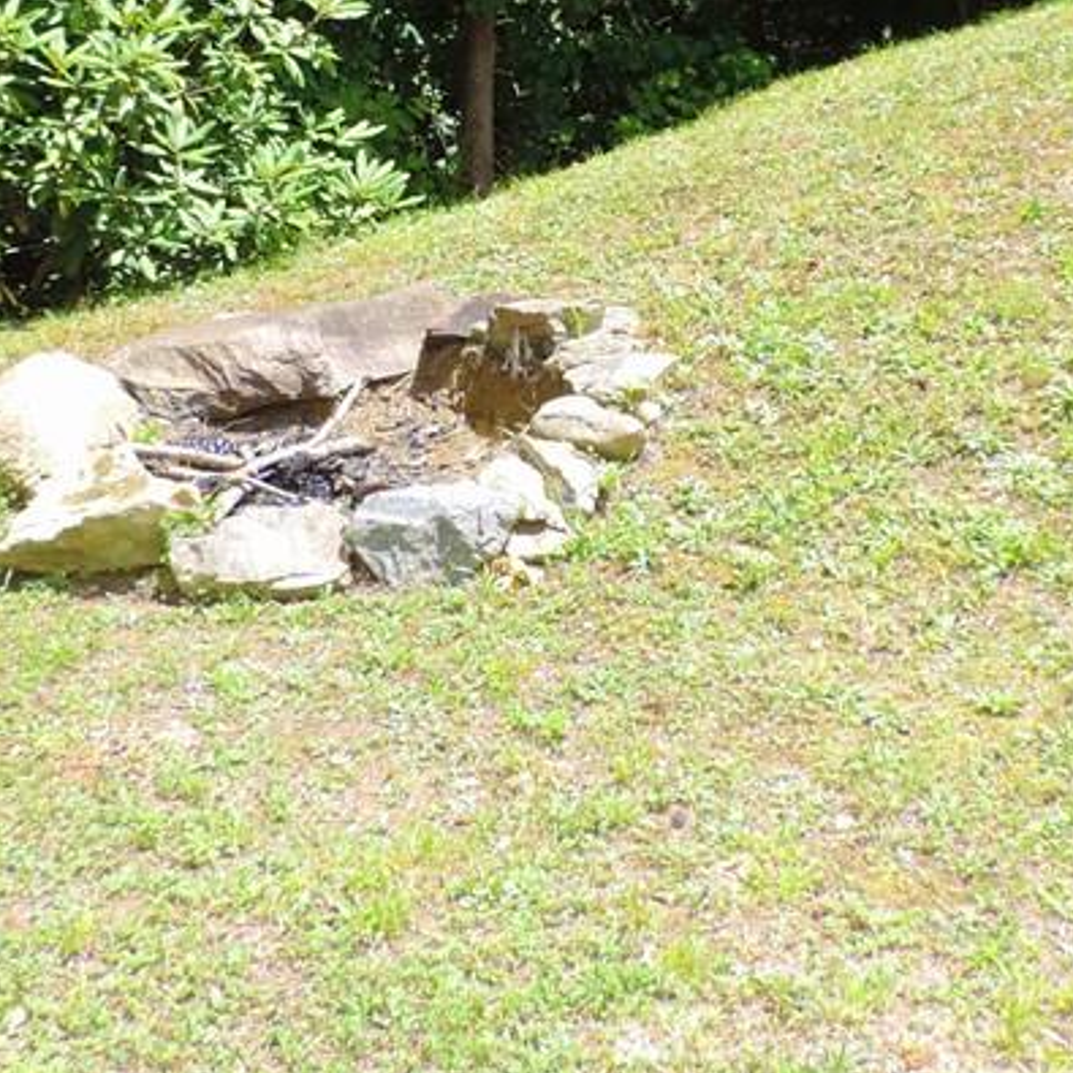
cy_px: 171
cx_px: 519
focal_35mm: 55
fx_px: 1929
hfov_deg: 31.1
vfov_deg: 30.1
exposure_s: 1/500
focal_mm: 4.3
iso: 125
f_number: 3
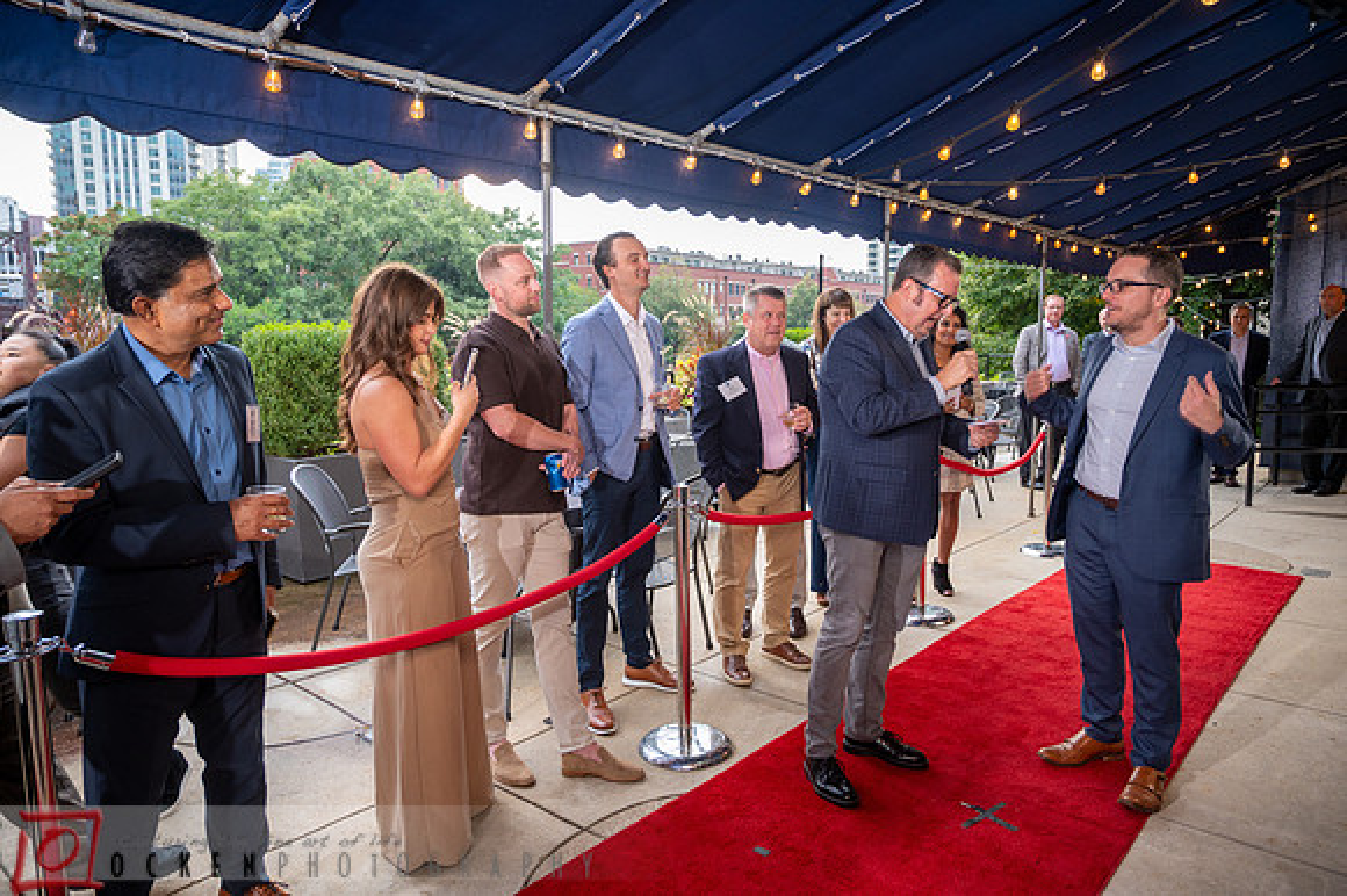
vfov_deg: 53.1
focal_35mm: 24
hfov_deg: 73.8
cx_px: 674
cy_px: 448
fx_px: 897
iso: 800
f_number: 4
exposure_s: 1/125
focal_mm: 24
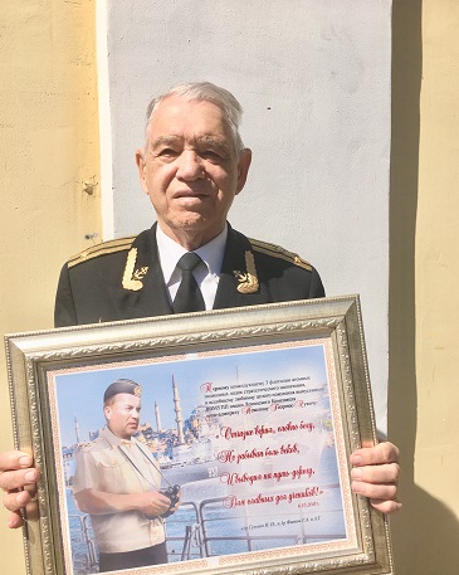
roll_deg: +0.0
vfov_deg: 57.2
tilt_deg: -2.8
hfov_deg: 47.1
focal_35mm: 31
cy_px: 304
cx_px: 232
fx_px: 527
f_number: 2.2
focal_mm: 4.15
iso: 25
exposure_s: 1/3077
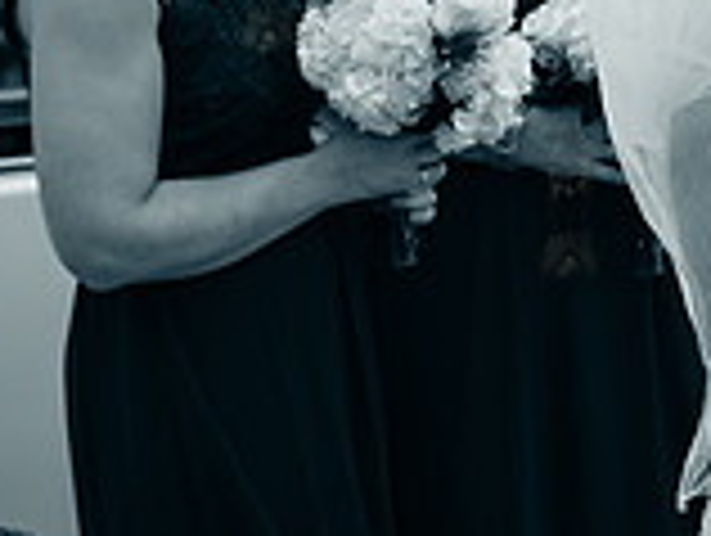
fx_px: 2942
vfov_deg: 10.3
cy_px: 3
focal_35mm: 143
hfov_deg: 13.0
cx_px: 1078
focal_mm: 38
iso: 200
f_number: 5
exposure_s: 1/1000
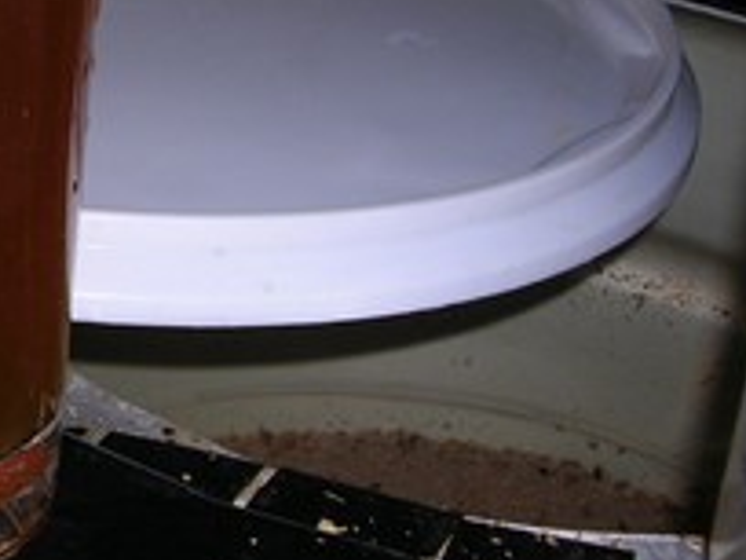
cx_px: -88
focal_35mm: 80
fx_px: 1724
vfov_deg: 18.3
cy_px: 161
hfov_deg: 22.9
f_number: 2.9
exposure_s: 1/60.1
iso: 50
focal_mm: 5.7
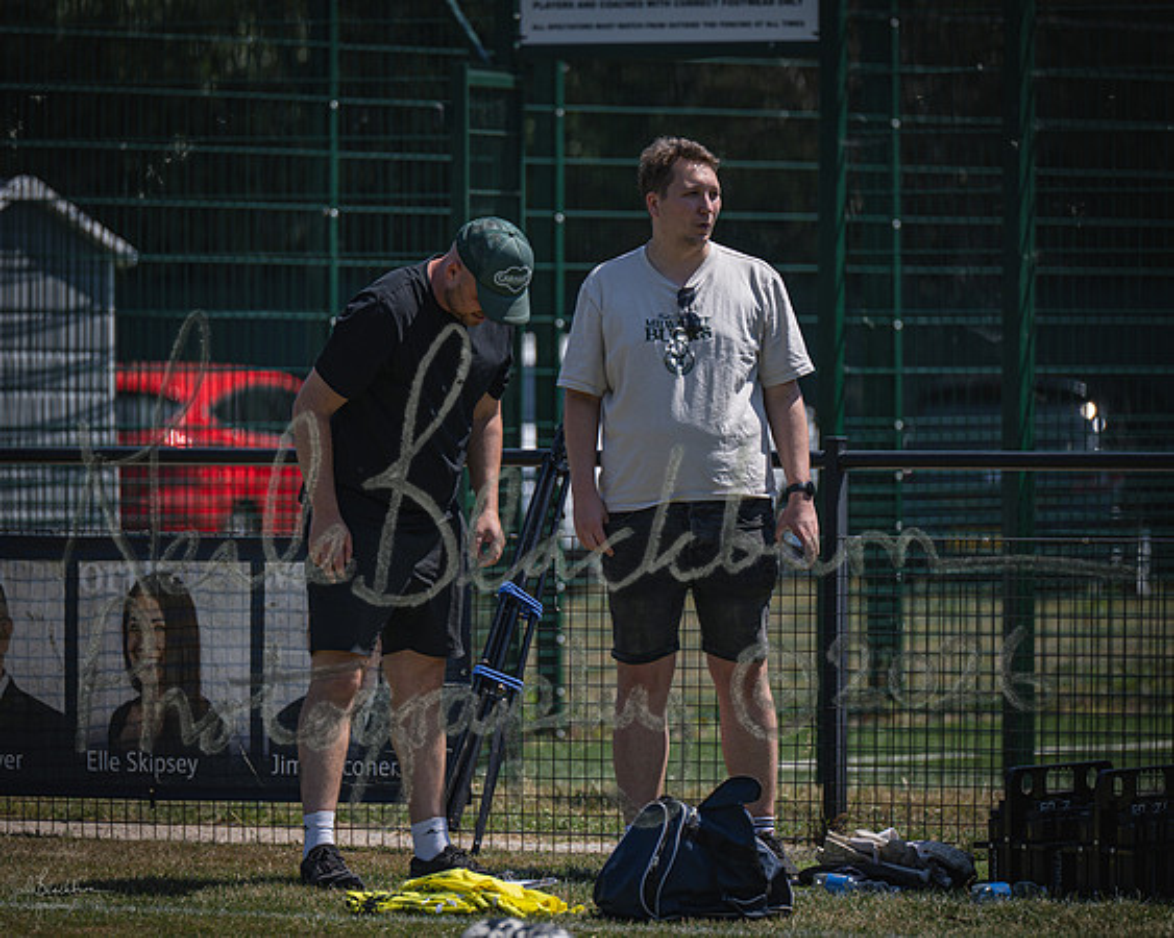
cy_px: 469
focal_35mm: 338
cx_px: 587
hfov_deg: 5.7
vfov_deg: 4.6
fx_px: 11740
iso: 100
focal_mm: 200
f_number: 2.8
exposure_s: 1/2000
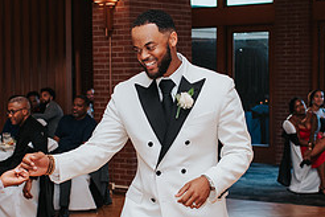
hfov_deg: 20.6
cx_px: 148
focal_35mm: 99
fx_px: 894
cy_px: 138
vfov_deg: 13.8
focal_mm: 35
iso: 1000
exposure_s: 1/200
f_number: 3.2
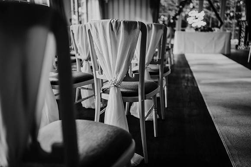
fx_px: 244
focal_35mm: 35
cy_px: 84
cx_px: 126
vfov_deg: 37.8
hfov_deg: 54.5
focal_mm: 35
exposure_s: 1/200
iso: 100
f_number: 1.8
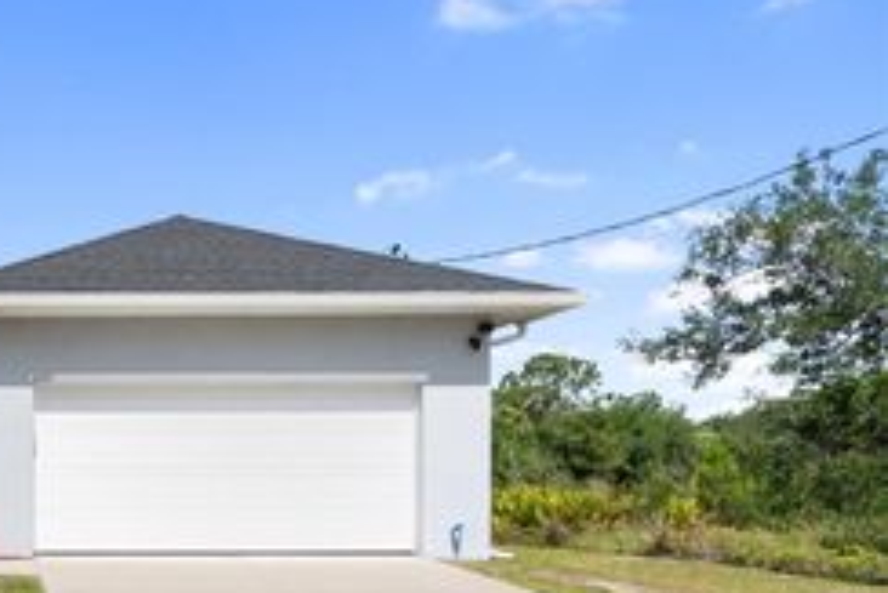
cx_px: -18
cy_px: 528
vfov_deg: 31.2
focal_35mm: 41
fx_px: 1012
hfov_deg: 40.8
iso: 100
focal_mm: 20
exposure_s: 1/2500
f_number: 2.8
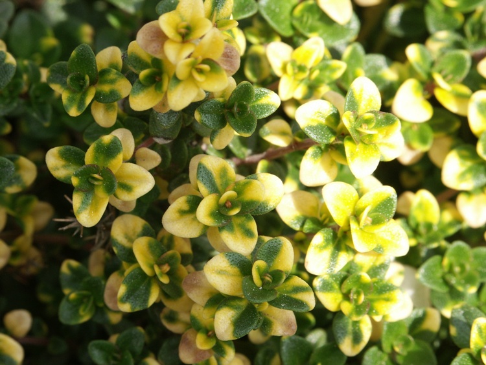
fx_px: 2795
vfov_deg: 7.5
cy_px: 182
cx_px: 243
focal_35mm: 199
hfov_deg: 9.9
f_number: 6.7
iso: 100
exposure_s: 1/180
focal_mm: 50.48
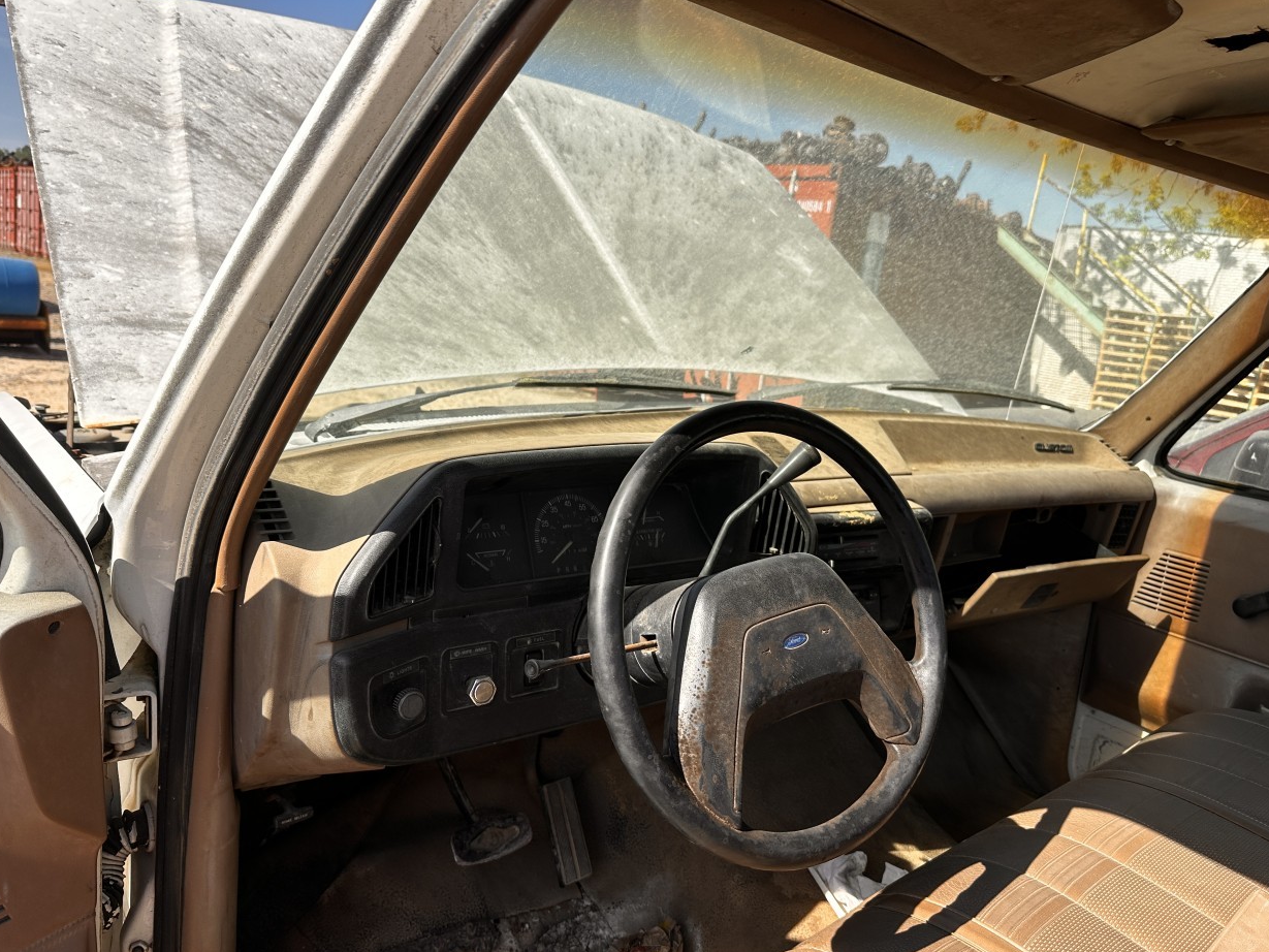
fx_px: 917
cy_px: 493
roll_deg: -8.0
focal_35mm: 25
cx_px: 647
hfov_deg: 69.4
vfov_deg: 54.9
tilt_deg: -11.7
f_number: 1.78
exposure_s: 1/2353
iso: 80
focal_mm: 6.86
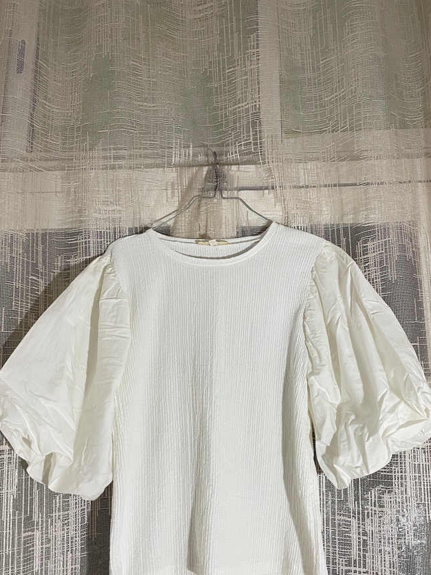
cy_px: 328
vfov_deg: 59.7
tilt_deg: +11.2
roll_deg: +0.2
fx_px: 498
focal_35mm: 30
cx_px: 229
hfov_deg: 46.8
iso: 160
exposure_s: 1/50
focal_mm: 4.2
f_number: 1.6
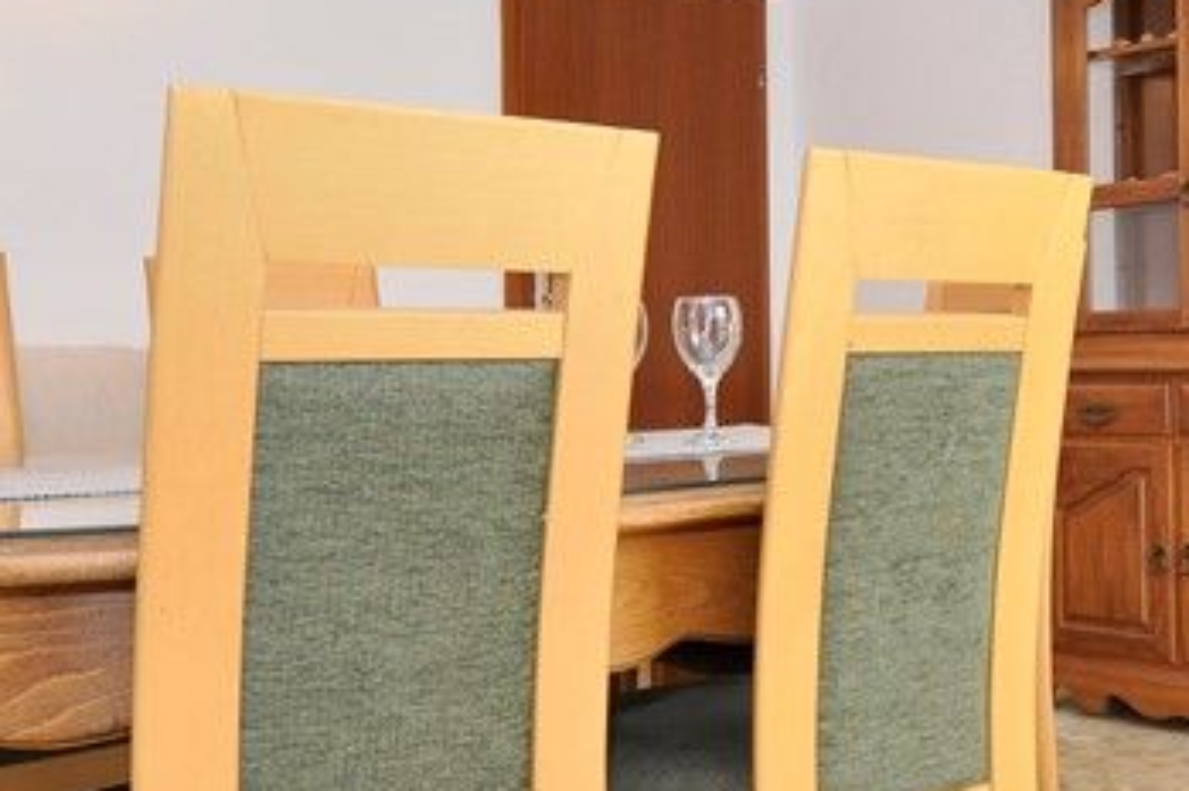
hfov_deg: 42.2
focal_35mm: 44
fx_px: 1452
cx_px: 978
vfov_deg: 30.4
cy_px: 348
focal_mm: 10
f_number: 5
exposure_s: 1/60
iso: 400
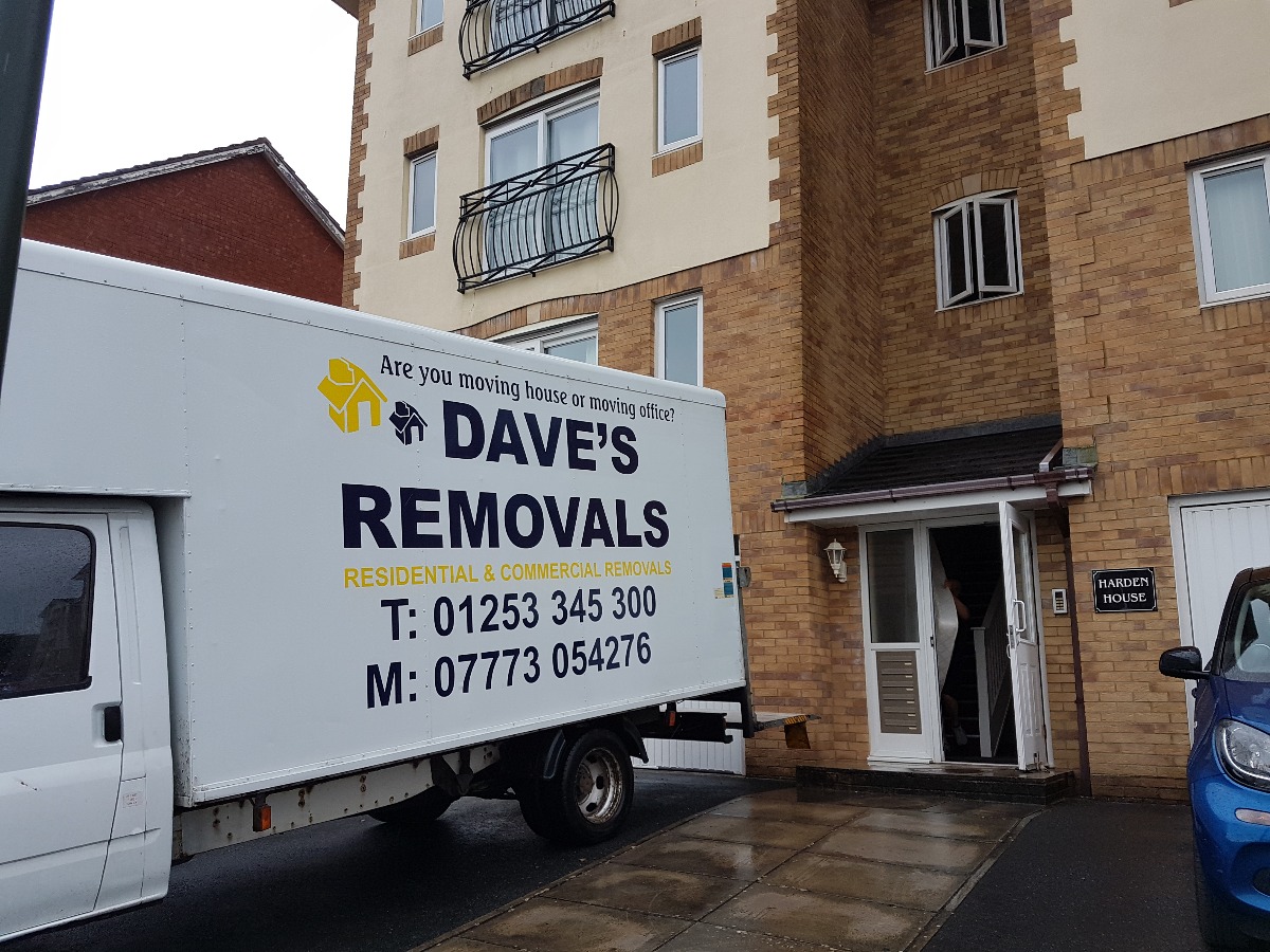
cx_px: 635
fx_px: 954
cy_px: 476
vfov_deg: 53.1
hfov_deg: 67.3
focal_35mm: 26
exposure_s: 1/170
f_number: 1.7
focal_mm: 4.2
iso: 40
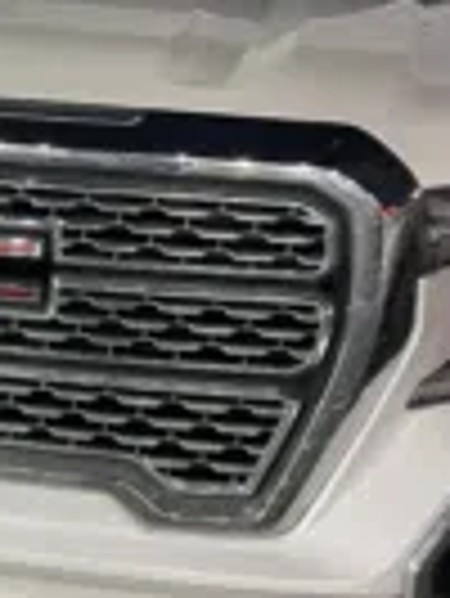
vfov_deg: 24.8
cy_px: 180
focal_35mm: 78
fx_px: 1350
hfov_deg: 17.9
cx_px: -108
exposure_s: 1/50
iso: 200
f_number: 1.6
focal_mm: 4.2
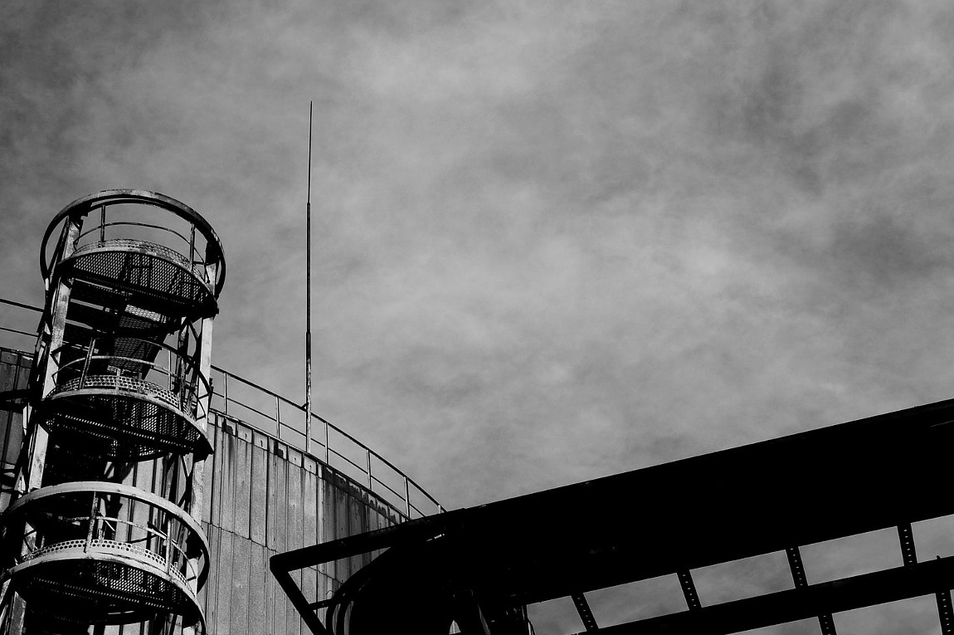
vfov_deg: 21.2
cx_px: 306
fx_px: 1695
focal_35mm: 64
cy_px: 410
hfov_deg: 31.2
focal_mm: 30.63
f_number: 13
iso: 100
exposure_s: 1/125
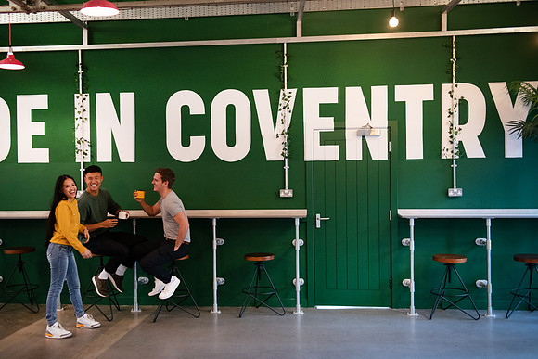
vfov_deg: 36.3
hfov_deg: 52.3
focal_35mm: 37
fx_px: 548
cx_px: 262
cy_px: 180
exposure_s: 1/125
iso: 1600
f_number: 2.8
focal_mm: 35
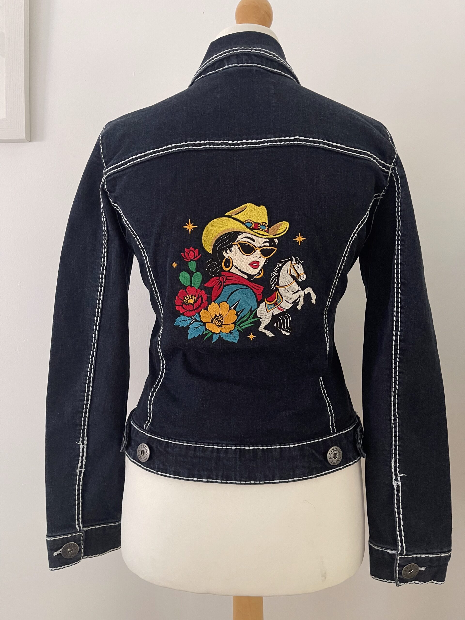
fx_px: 448
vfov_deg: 69.4
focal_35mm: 25
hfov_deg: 54.9
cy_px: 310
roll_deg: +0.1
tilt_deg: +0.1
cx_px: 232
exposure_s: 1/30
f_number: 1.6
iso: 640
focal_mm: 5.1
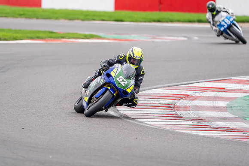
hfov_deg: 4.5
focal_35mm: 461
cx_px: 91
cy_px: 68
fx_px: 3192
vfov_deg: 3.0
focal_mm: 363
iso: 200
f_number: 4.5
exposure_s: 1/500
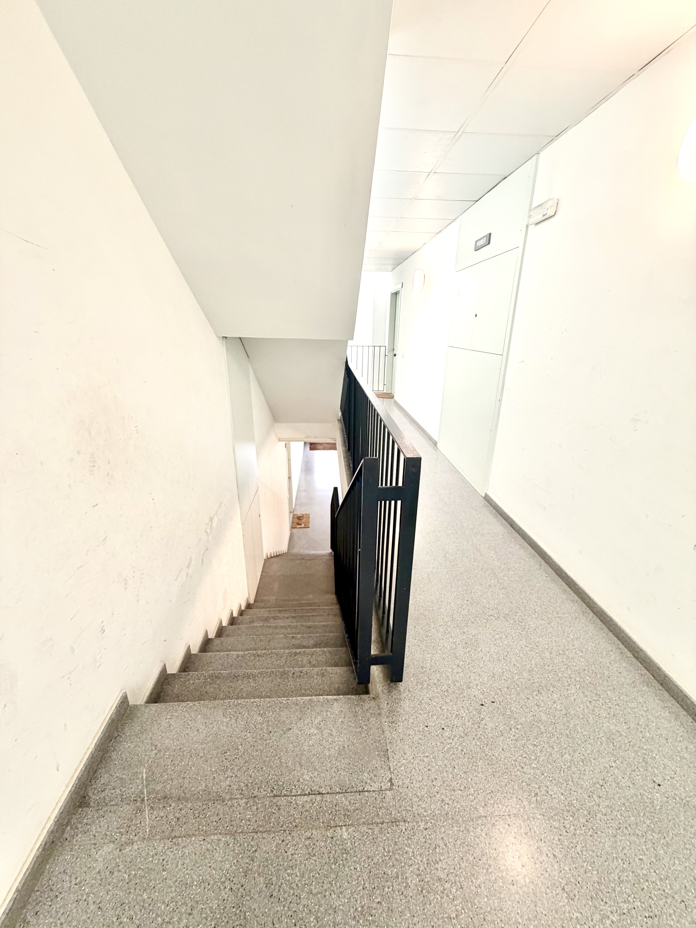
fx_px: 375
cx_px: 348
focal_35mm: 14
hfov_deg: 85.7
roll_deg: -1.9
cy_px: 464
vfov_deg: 102.1
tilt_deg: -19.2
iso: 250
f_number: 2.2
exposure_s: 1/100
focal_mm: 2.22
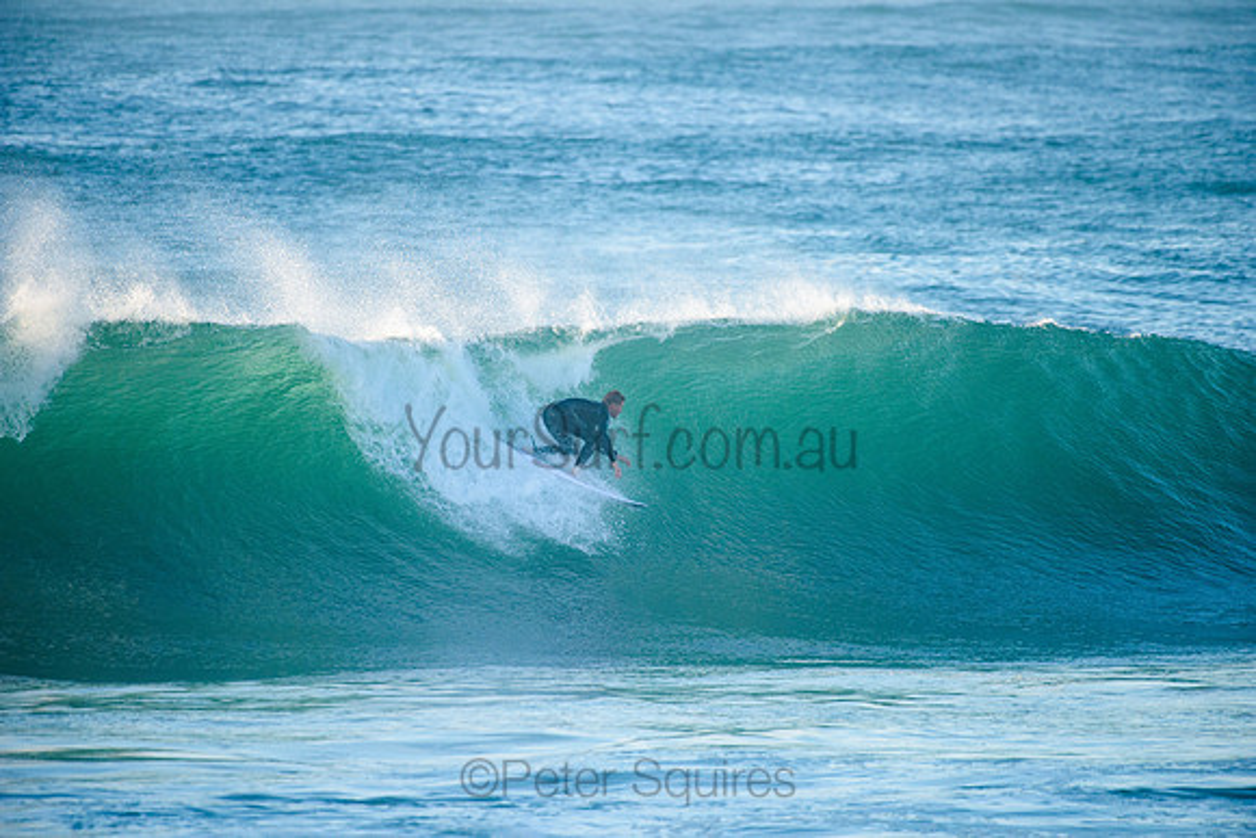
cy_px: 419
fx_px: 17451
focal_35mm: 500
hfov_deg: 4.1
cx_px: 628
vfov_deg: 2.8
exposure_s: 1/1600
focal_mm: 500
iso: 450
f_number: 5.6
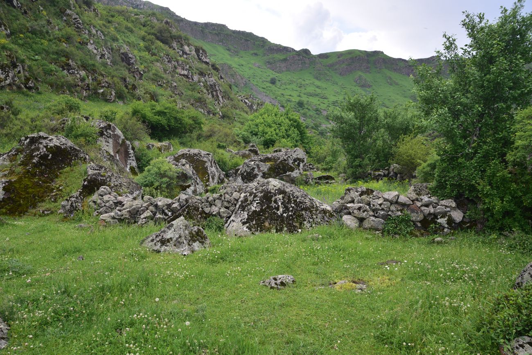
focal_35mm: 50
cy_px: 178
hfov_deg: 39.6
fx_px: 739
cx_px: 266
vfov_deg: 27.0
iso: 160
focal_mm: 50
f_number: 7.1
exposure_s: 1/125
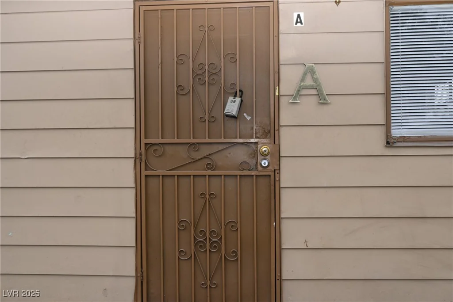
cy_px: 151
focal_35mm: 30
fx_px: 378
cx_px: 226
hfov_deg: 61.9
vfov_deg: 43.6
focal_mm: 20
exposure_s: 1/125
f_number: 5.6
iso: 140
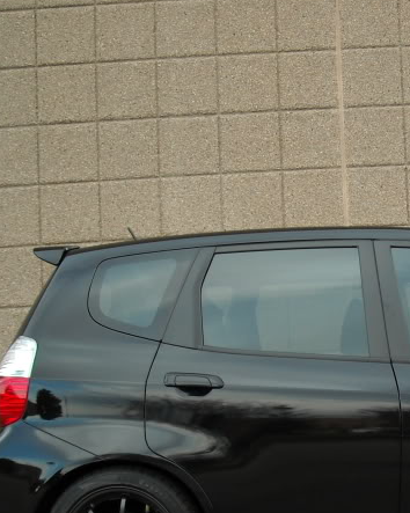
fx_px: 1199
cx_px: 454
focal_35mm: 79
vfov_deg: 23.9
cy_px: 390
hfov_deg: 18.6
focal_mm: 5.7
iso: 64
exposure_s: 1/129
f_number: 2.8
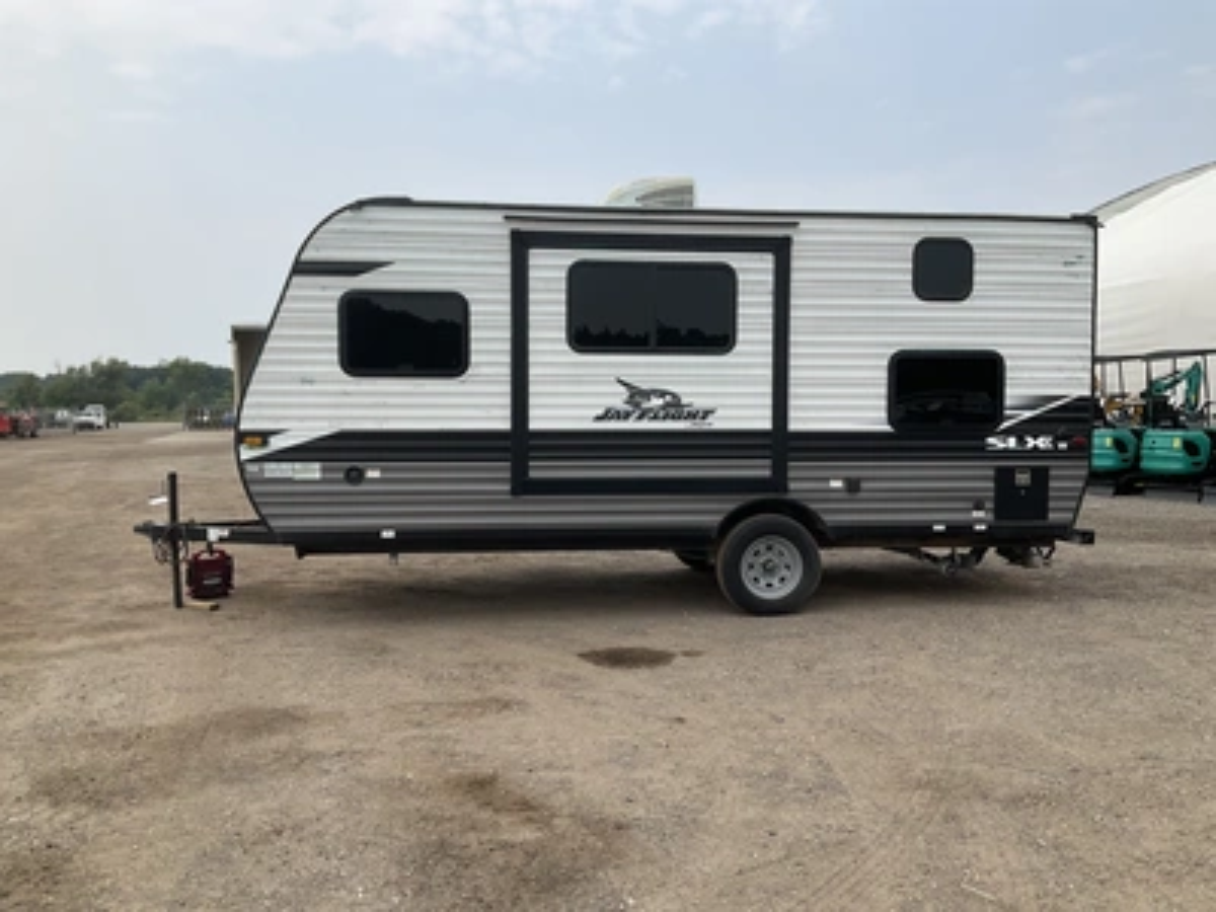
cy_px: 456
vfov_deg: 48.2
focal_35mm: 29
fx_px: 1019
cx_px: 608
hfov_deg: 61.7
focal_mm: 3
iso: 25
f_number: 1.8
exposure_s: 1/1912
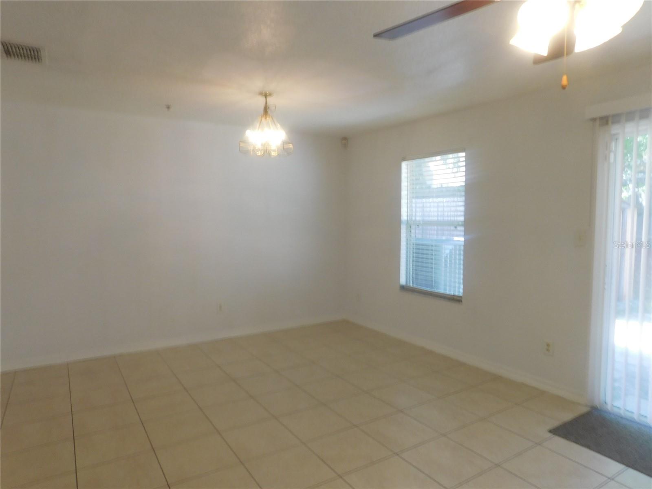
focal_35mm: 23
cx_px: 326
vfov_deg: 58.9
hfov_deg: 73.9
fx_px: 433
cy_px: 244
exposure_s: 1/40
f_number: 3
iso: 125
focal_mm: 4
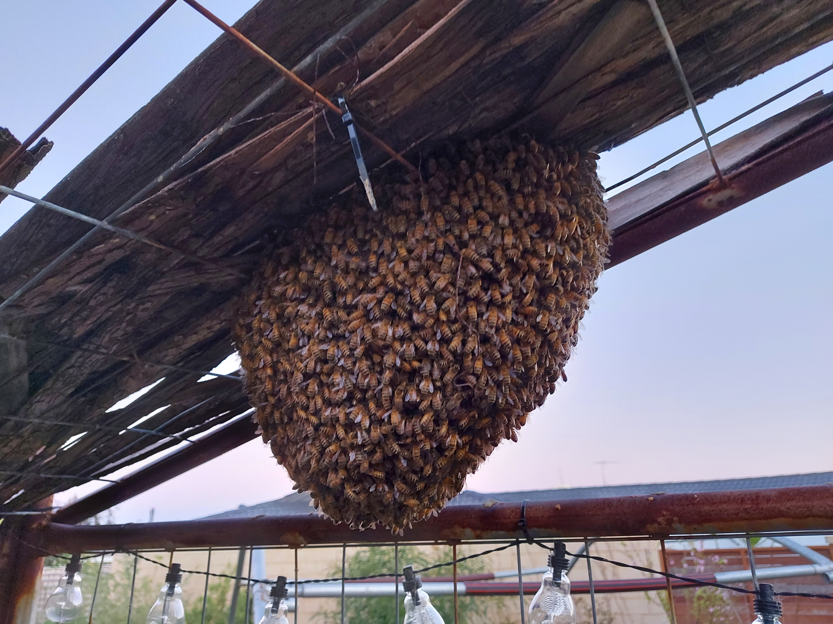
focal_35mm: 24
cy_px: 312
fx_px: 578
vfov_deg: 56.8
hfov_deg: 71.6
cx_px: 416
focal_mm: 5.23
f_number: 1.8
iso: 200
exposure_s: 1/33
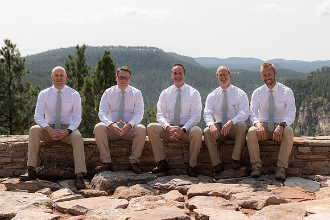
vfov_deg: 21.4
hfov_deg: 31.5
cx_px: 178
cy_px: 117
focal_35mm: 64
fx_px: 584
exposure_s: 1/400
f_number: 4.5
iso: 80
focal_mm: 52
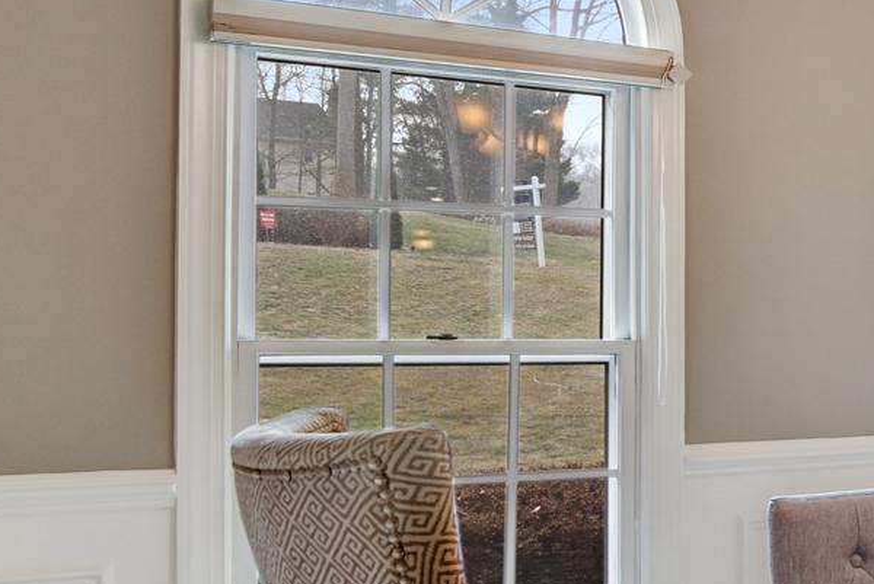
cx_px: 1355
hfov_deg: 25.0
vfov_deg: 23.4
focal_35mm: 58
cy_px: 307
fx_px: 1409
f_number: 8
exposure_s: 1/50
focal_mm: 17
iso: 400
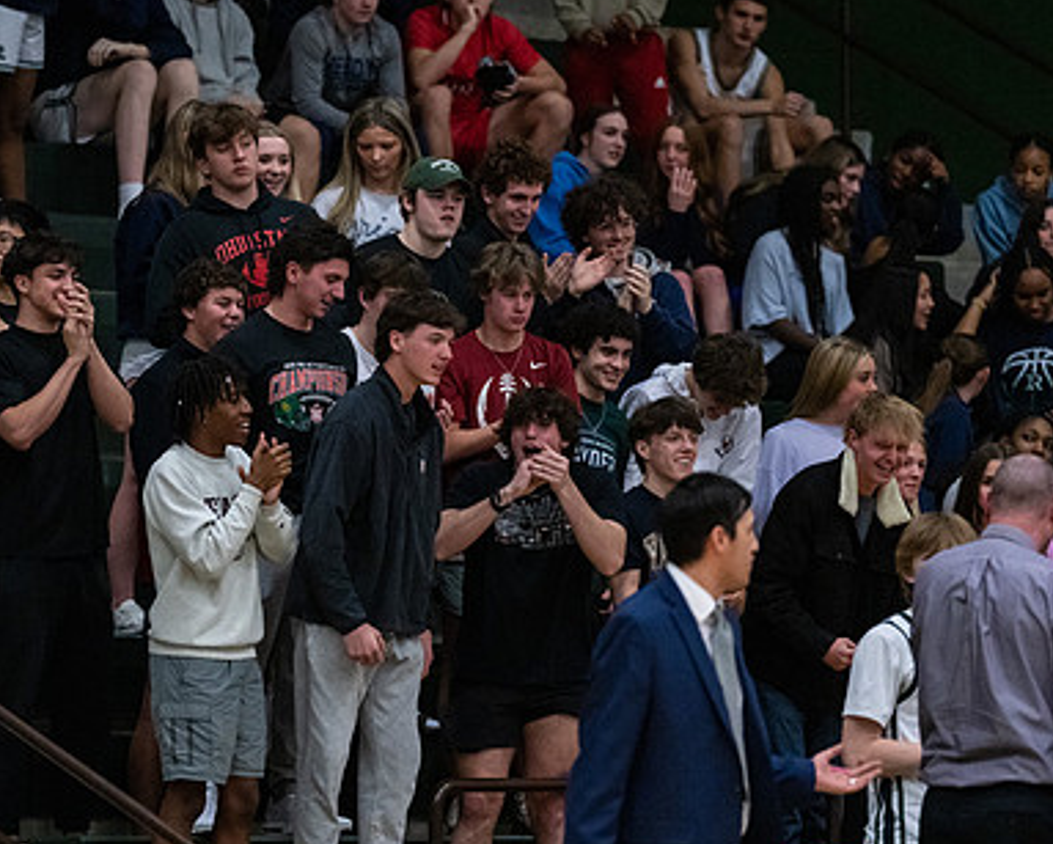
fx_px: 10105
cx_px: 325
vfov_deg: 4.8
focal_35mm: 324
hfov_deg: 6.0
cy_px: 446
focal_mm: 182
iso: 4000
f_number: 2.8
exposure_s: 1/1000
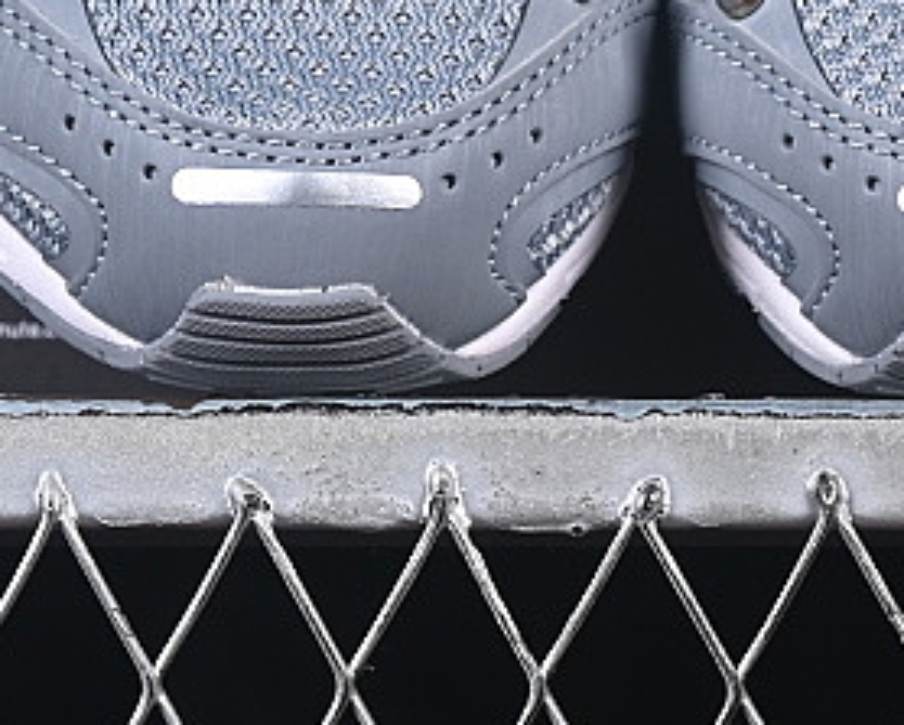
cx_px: 657
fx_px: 7312
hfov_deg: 7.1
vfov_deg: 5.6
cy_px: -332
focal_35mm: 273
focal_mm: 50
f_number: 7.1
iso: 160
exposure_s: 1/80
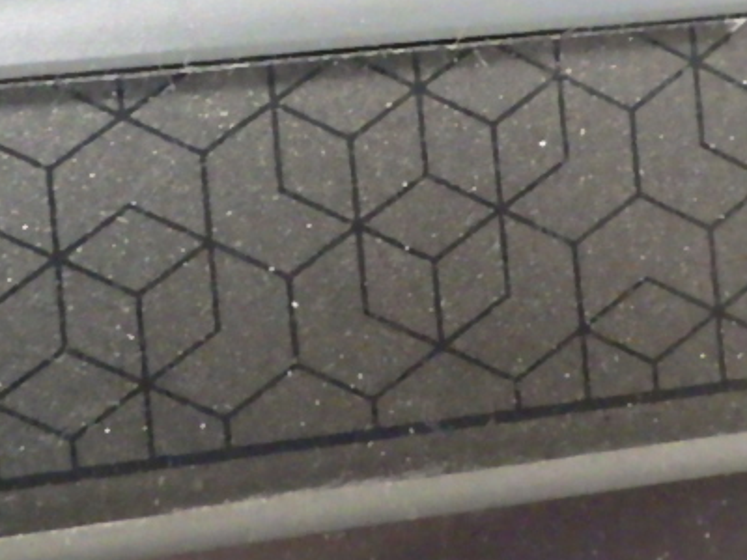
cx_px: 291
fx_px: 1877
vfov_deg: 16.8
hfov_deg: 22.5
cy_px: 67
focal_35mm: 87
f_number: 3.8
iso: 1600
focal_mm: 6.1
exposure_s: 1/50
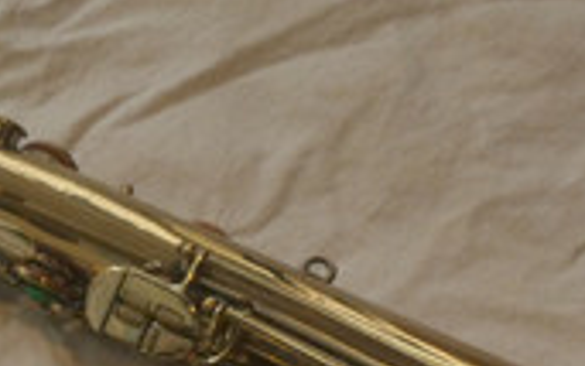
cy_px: 436
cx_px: 359
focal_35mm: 189
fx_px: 3014
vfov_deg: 6.9
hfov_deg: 11.1
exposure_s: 1/40
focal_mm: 10.8
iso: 200
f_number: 8
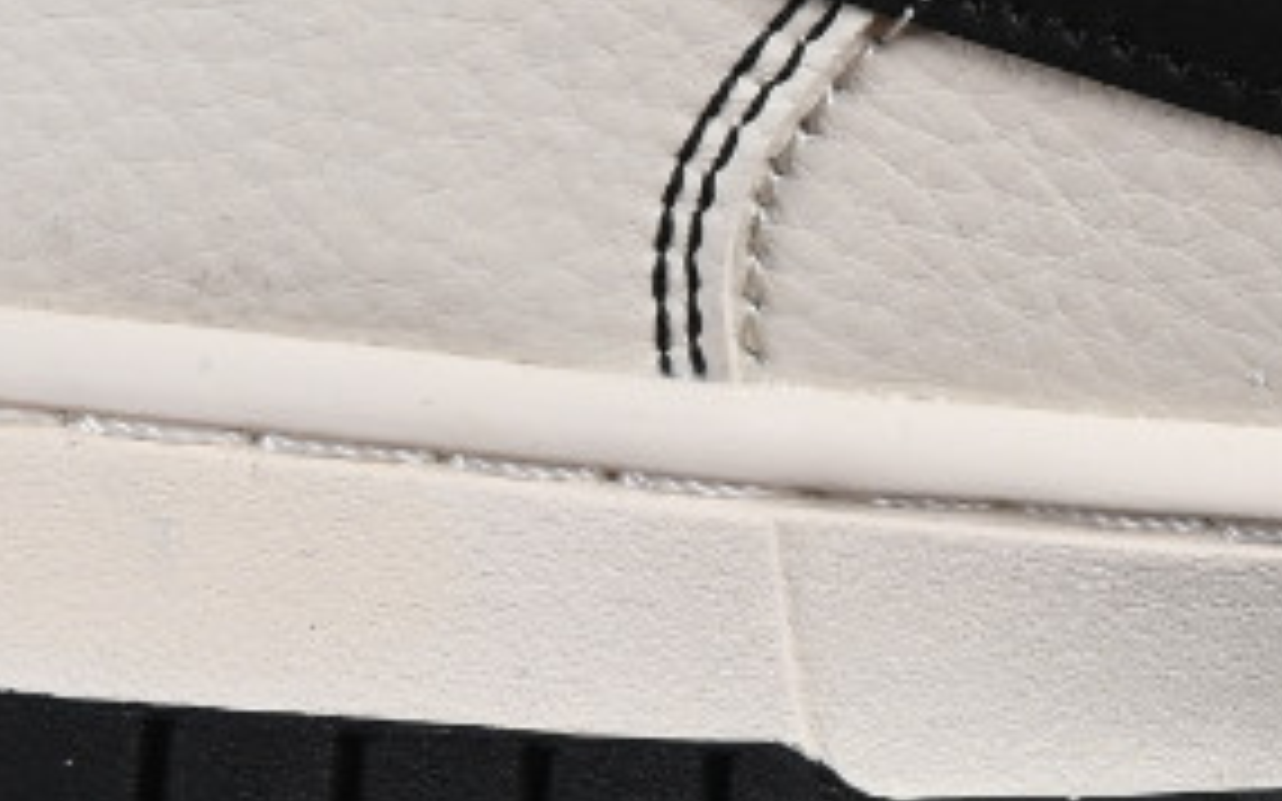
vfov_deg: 3.0
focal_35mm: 429
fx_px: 14986
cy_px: -580
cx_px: 1817
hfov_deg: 4.9
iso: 160
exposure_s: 1/100
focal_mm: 50
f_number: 8
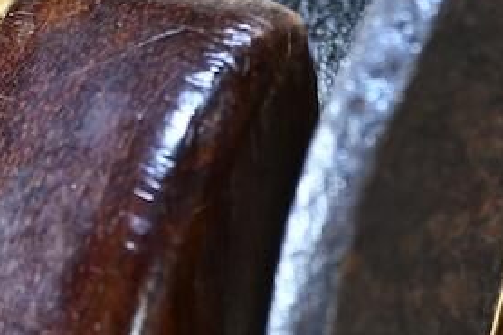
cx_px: 706
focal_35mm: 506
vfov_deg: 2.7
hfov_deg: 4.1
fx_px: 7059
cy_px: 356
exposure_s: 1/2
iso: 140
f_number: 5
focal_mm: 67
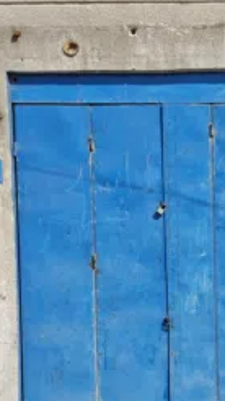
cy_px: 266
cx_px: 217
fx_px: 659
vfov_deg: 33.6
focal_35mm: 62
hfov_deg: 18.9
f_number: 1.5
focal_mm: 4.94
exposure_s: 1/3300
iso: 50
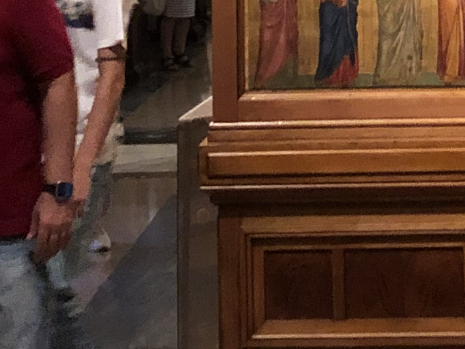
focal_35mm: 151
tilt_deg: +4.5
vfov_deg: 9.3
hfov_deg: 13.0
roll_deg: +2.1
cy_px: -298
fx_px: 2028
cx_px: 379
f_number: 1.8
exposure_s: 1/5
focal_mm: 4
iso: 100
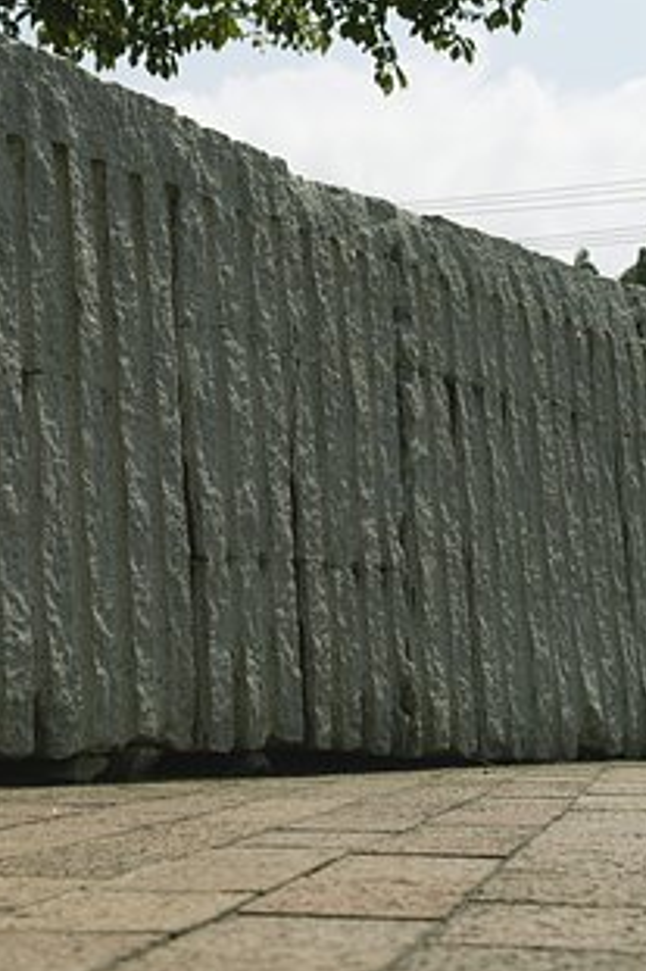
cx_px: 115
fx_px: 2263
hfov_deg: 16.1
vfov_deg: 24.2
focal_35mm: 84
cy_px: 470
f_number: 8
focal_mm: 30
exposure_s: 1/250
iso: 100
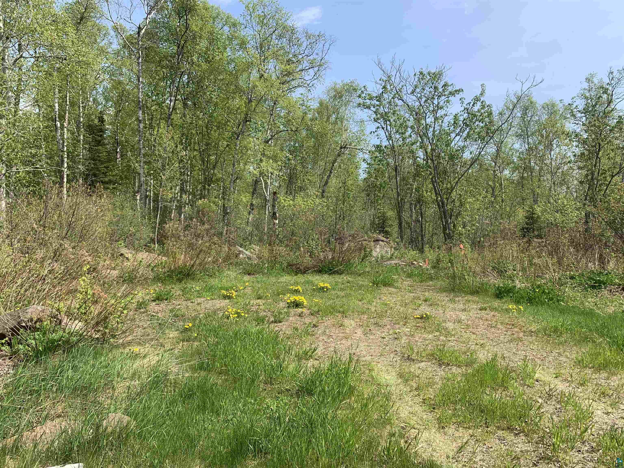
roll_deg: +0.0
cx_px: 312
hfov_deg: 67.3
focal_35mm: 26
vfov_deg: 53.1
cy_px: 234
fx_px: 469
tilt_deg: -0.5
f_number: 1.8
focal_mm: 4.25
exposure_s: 1/1513
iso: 25
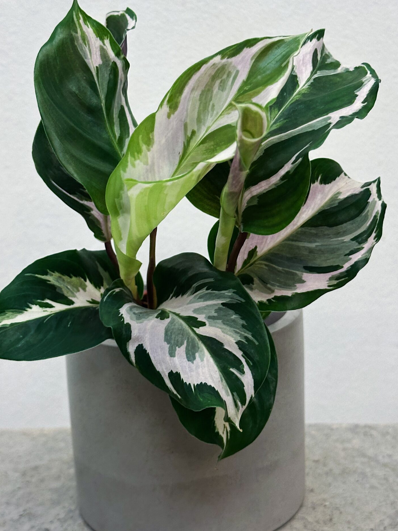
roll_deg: +1.3
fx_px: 1012
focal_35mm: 66
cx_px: 222
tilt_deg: -9.7
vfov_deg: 29.3
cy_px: 205
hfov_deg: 22.2
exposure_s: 1/50
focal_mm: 6.86
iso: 200
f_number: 1.78
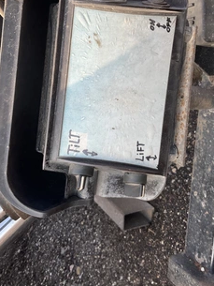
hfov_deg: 37.7
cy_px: 101
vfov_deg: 48.3
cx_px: 122
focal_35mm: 38
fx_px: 313
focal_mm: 3
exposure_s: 1/500
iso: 25
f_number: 1.8
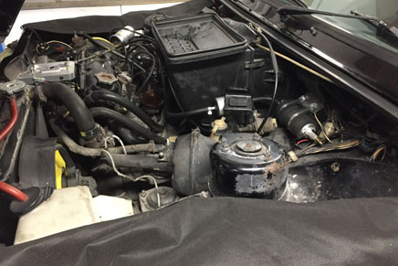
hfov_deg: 60.3
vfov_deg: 42.3
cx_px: 197
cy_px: 114
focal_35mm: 31
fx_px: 343
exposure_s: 1/25
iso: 250
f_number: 2.2
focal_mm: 4.15
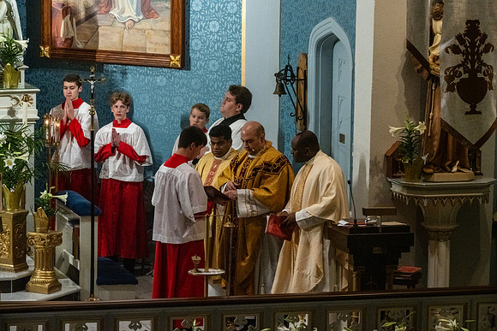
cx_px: 248
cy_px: 166
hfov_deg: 10.3
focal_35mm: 200
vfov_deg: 6.9
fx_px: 2762
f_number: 14
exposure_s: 1/60
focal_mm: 200
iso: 5000
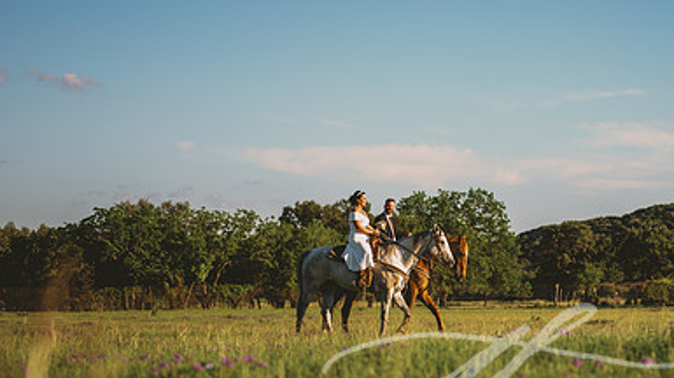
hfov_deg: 25.6
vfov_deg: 14.7
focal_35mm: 82
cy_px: 205
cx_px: 495
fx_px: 1465
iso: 80
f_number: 2
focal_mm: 50
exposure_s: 1/2000
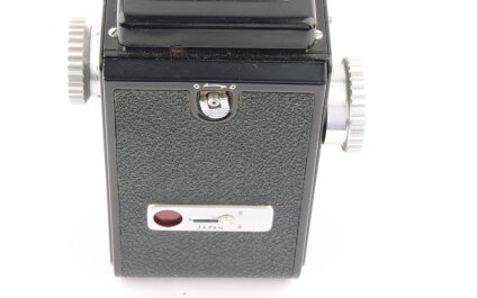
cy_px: 93
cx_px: 212
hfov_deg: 20.4
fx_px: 1326
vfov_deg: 12.8
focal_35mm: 102
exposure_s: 1/160
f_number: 13
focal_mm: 34
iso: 160
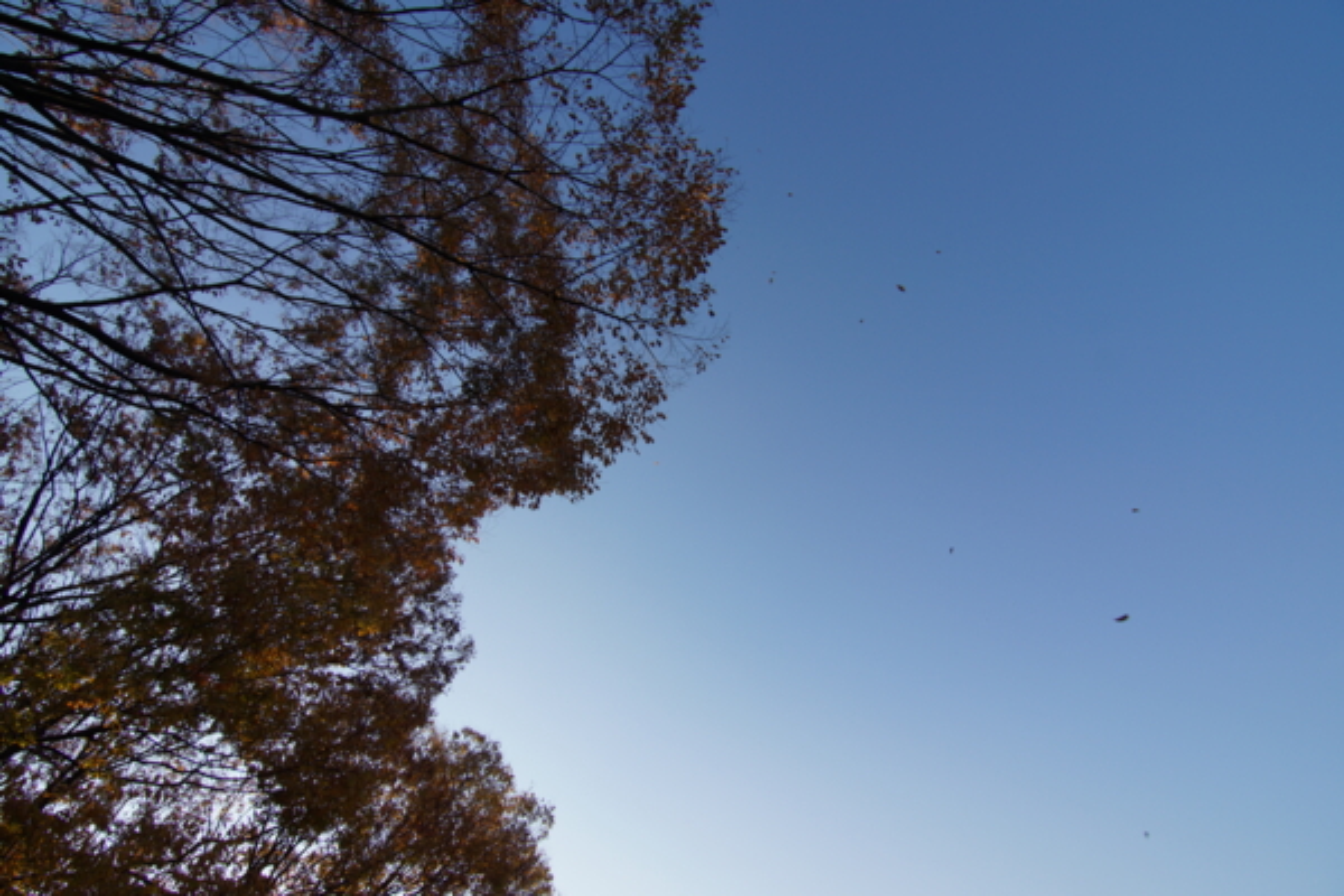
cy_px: 448
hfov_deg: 95.0
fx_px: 616
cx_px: 672
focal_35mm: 16
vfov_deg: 72.1
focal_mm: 11
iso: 100
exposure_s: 1/200
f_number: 7.1
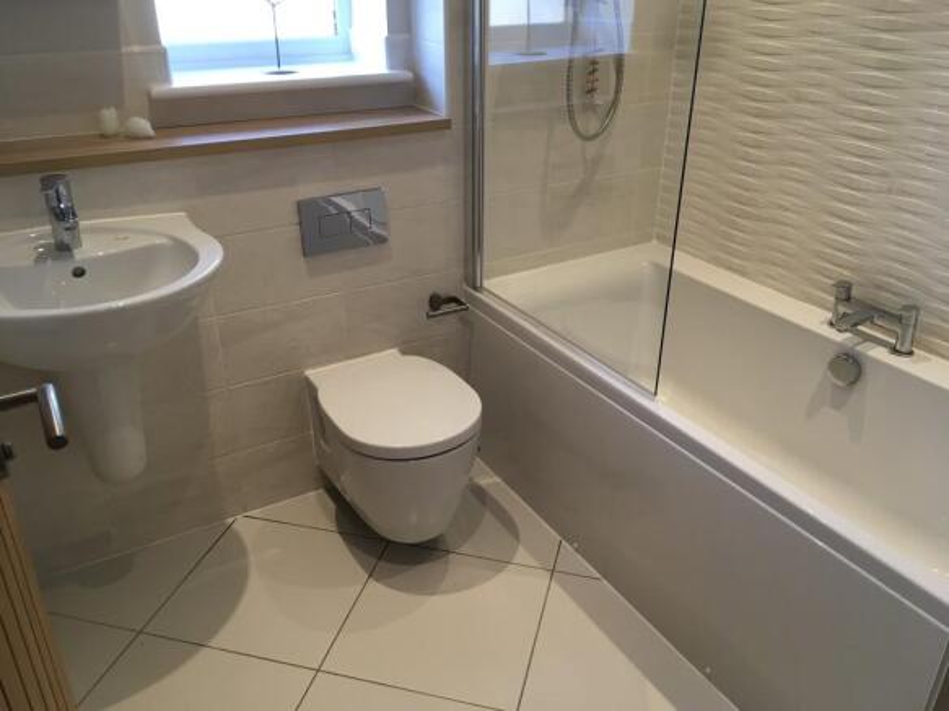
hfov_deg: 61.7
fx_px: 795
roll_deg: +0.2
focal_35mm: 29
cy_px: 356
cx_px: 474
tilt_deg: -25.9
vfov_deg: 48.2
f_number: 2.2
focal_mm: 4.15
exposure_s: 1/33
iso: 32
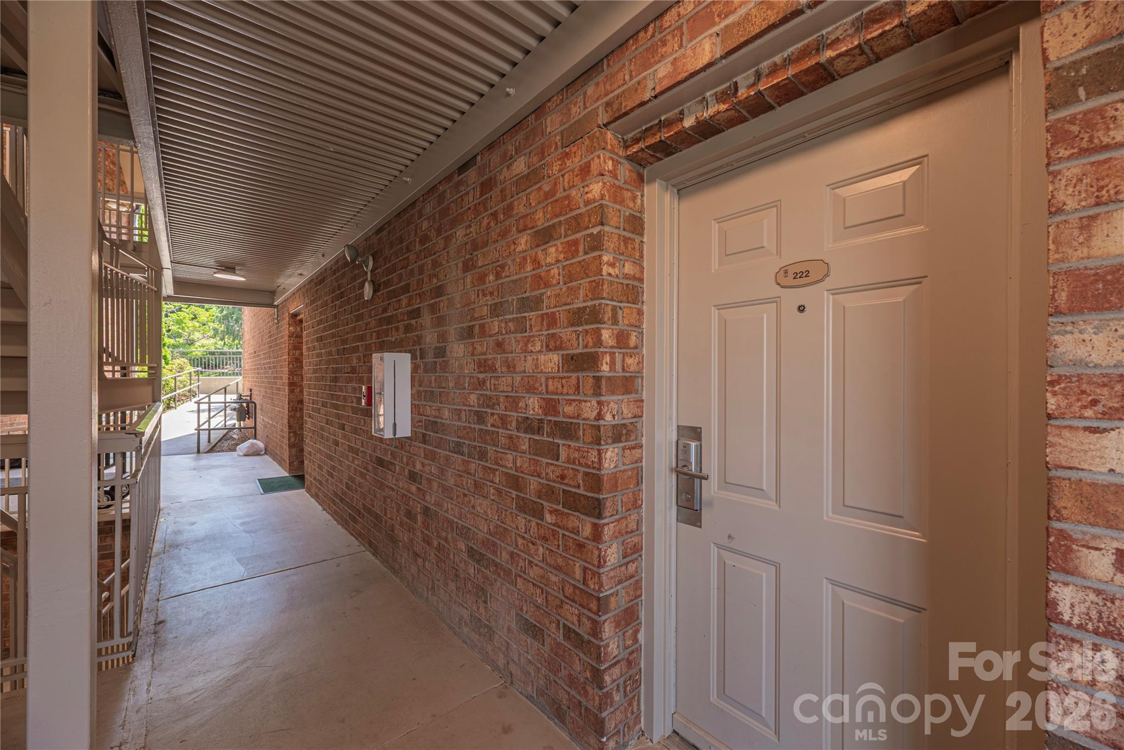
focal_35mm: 14
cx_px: 562
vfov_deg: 81.2
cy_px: 375
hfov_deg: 104.2
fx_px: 437
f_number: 8
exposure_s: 1/100
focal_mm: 14
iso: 320
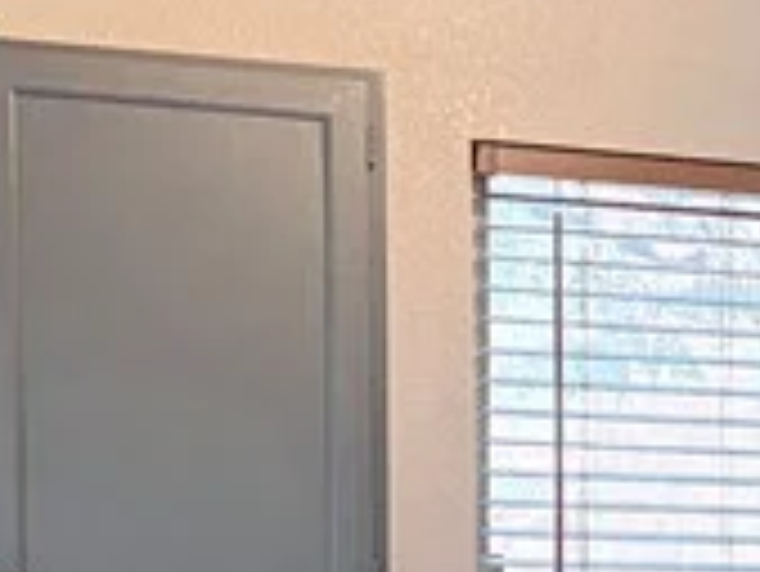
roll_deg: -1.3
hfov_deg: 12.6
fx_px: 3186
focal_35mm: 145
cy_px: 842
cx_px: 1268
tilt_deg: -3.9
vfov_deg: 9.9
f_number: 1.78
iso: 200
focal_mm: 6.76
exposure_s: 1/120
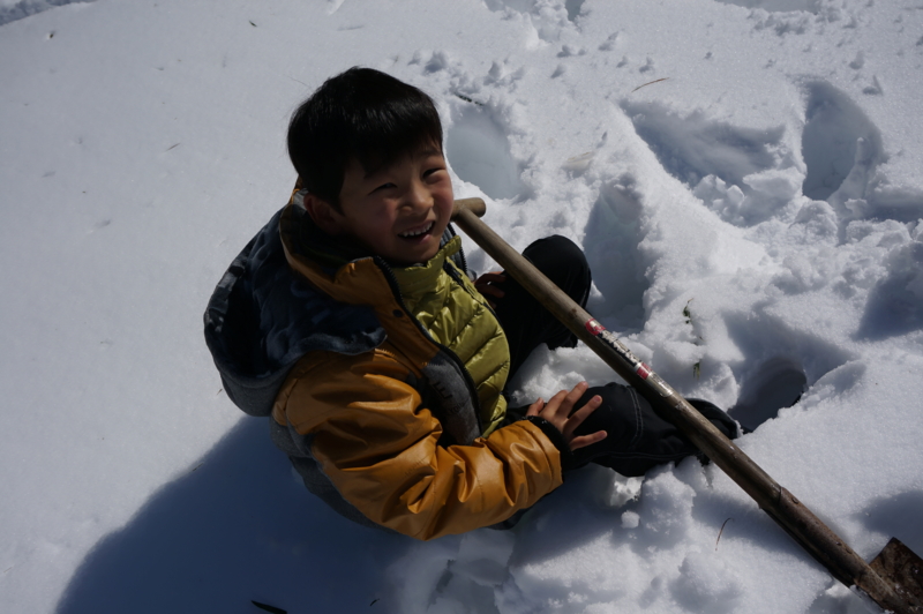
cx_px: 462
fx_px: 845
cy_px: 307
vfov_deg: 39.9
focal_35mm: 33
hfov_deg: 57.3
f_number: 6.3
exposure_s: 1/1600
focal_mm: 22
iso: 100
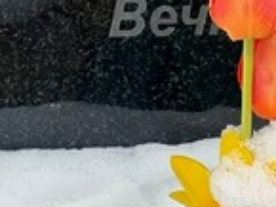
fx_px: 3383
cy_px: -340
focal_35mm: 424
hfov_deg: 4.7
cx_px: 289
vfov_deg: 3.5
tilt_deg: -28.4
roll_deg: -2.8
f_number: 2.8
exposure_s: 1/99
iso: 100
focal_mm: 9
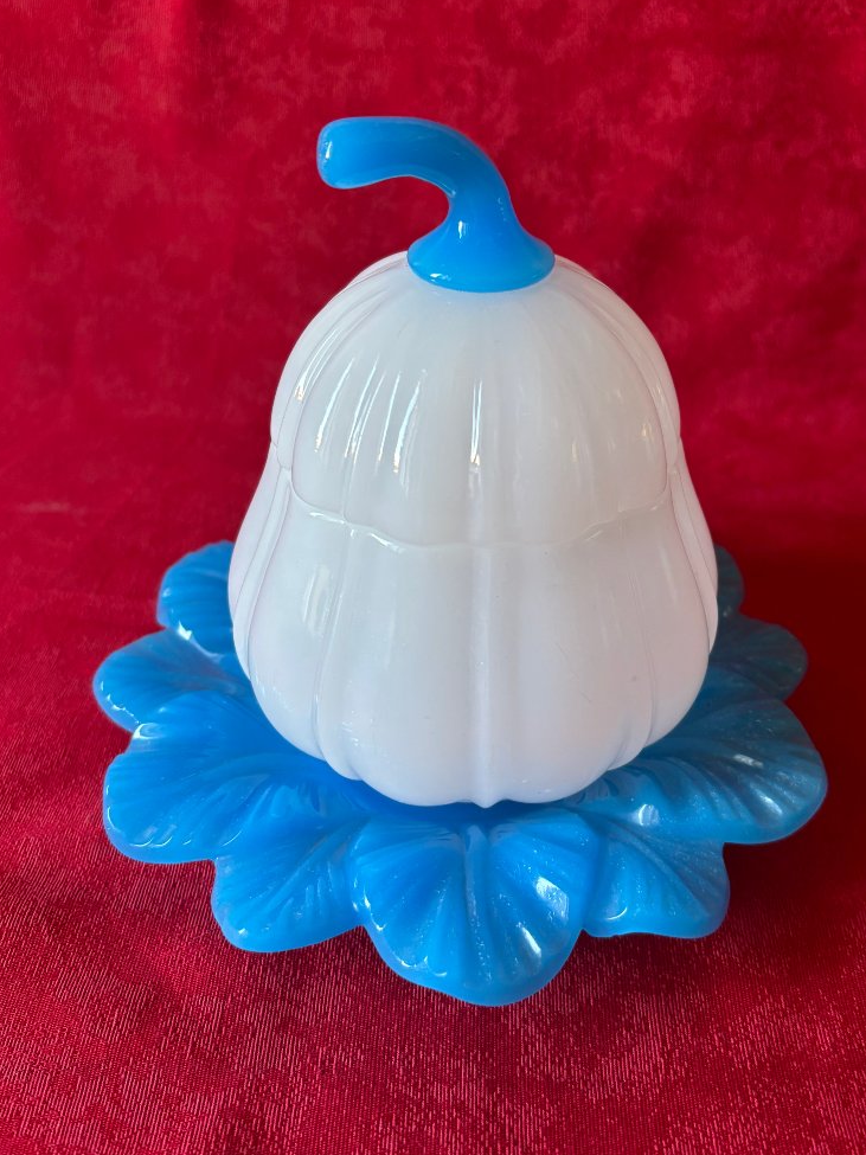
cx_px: 468
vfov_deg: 56.7
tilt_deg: -33.6
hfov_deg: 44.1
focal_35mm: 32
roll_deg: +0.3
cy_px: 530
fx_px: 1068
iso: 250
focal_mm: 5.96
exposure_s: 1/60
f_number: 1.6
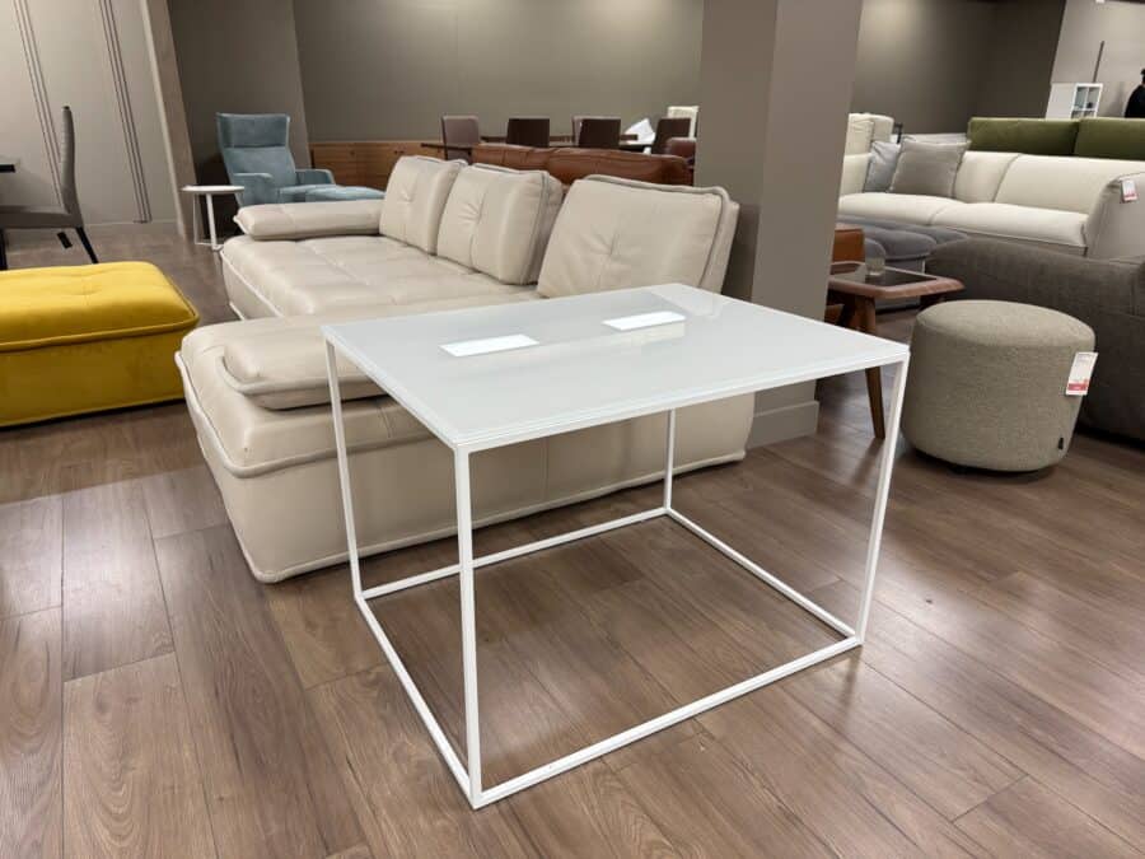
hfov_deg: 71.6
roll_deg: +0.1
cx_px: 572
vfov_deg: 56.8
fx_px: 794
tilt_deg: -20.8
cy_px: 430
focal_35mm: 24
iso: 200
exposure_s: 1/120
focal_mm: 6.76
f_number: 1.78
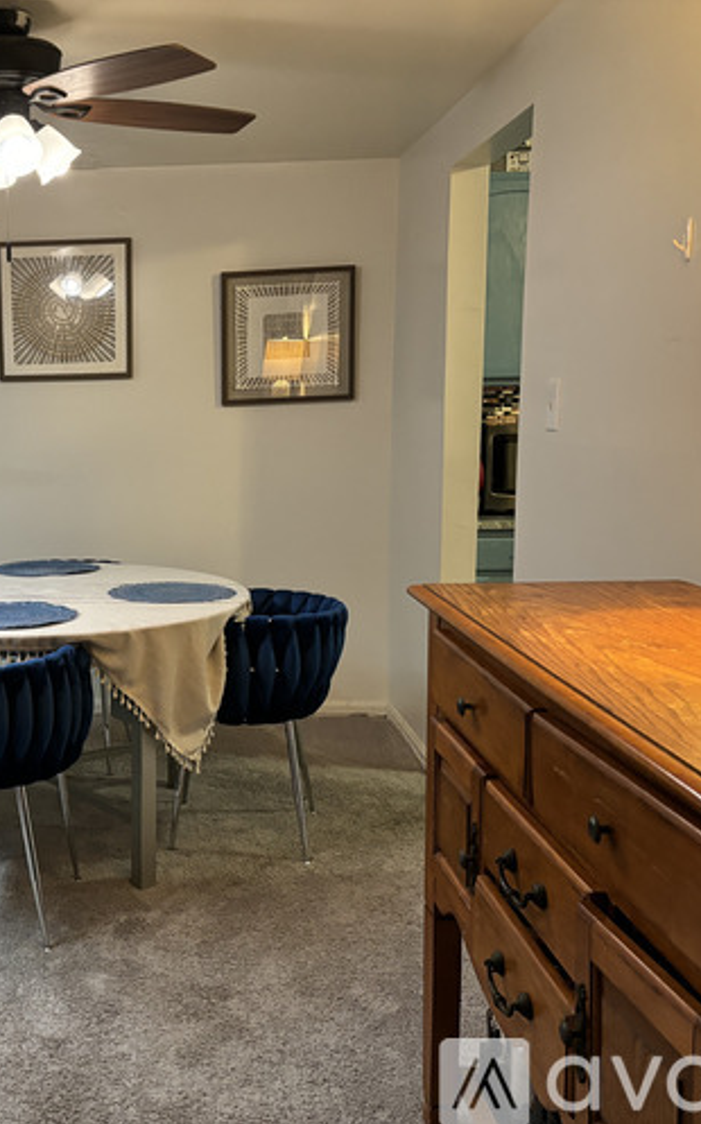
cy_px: 563
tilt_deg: -8.5
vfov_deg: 52.8
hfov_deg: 32.4
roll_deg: +1.3
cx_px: 51
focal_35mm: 37
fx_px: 1133
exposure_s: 1/60
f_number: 1.6
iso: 400
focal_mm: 5.96
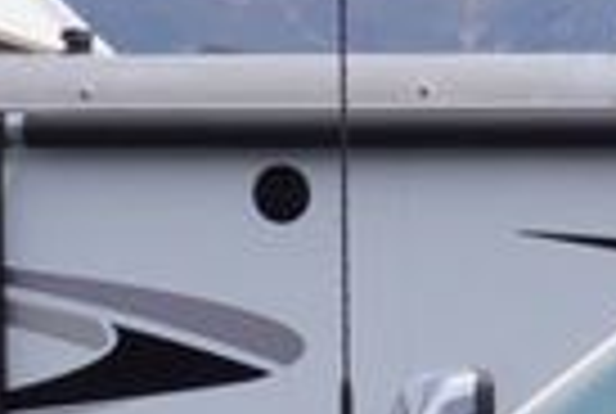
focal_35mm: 313
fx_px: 5367
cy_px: 1184
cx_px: 1250
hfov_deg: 6.4
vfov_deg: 4.3
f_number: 11
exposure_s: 1/200
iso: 100
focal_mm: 28
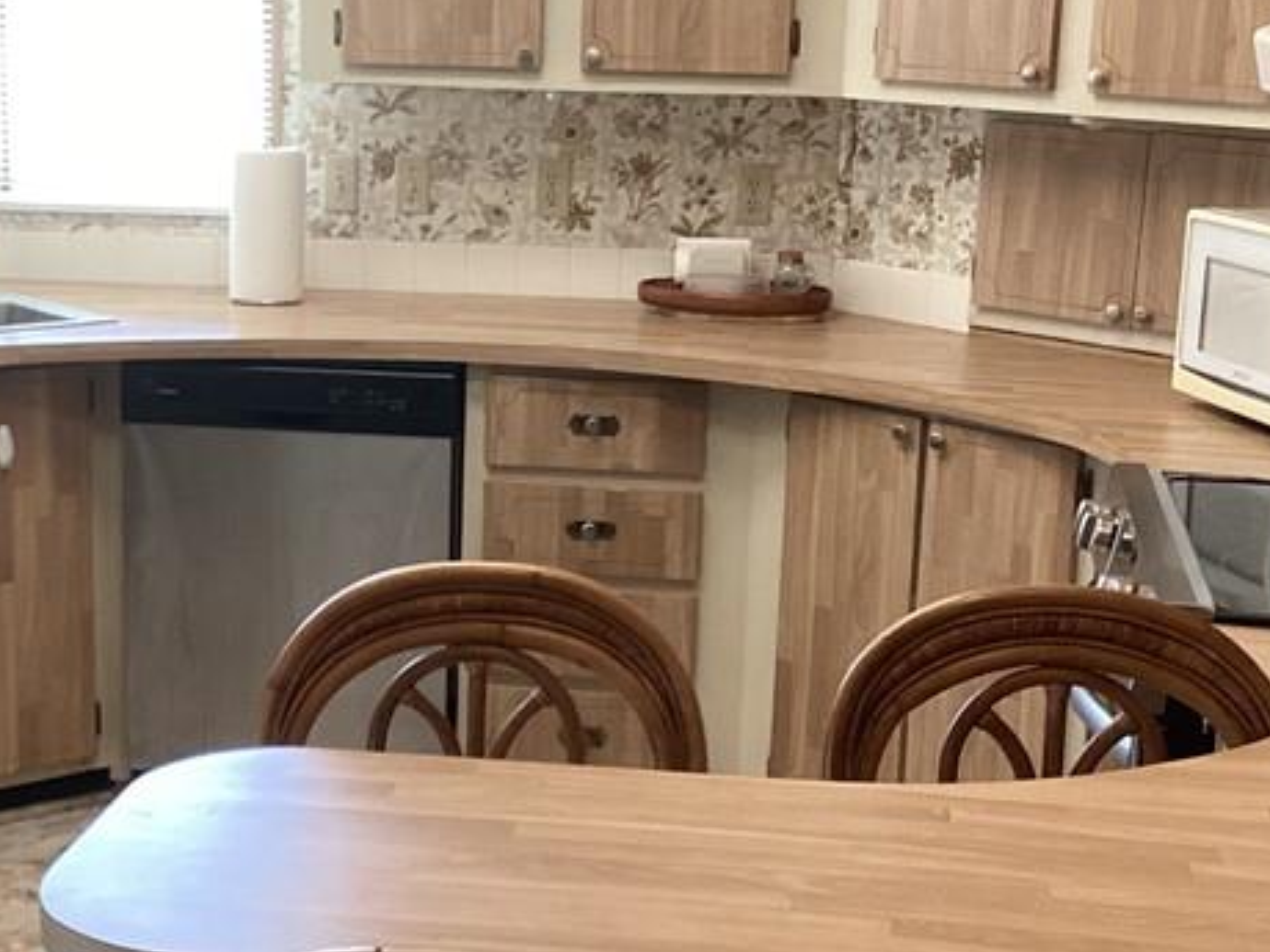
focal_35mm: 69
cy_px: 469
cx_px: 373
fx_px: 2531
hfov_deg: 27.9
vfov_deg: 21.3
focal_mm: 3.3
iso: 80
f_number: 2.4
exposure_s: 1/60
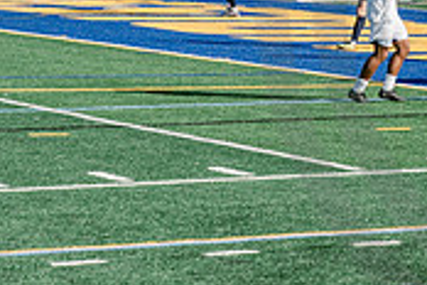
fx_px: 2763
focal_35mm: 233
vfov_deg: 5.9
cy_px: -18
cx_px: 690
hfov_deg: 8.6
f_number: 5.6
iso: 640
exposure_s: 1/2500
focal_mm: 70
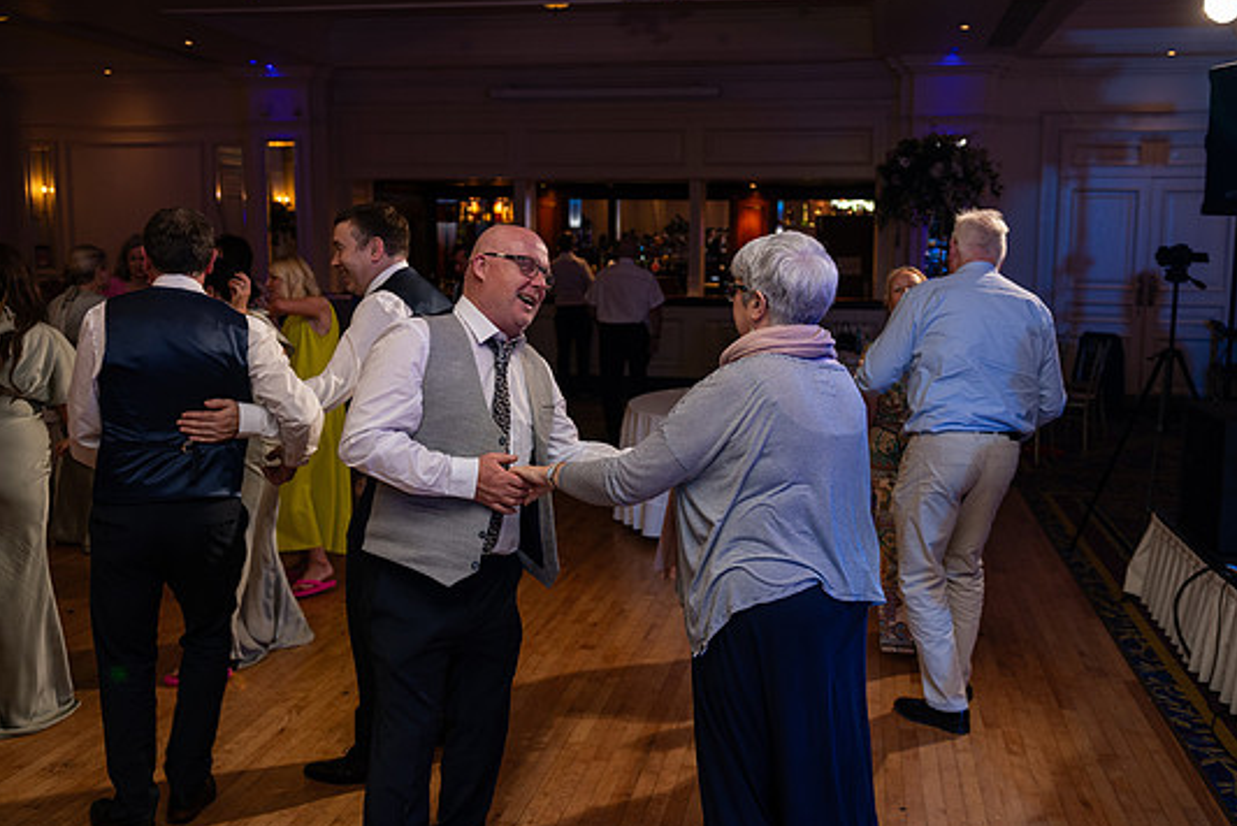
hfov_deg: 51.9
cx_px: 636
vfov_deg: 36.0
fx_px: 1272
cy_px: 416
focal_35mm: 37
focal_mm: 34
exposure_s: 1/160
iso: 500
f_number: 3.5
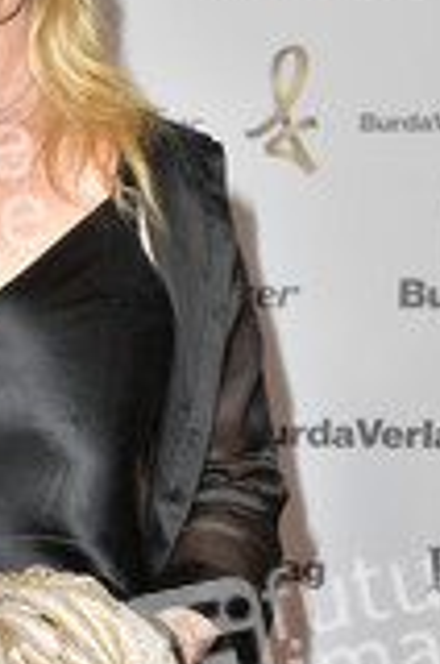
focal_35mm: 105
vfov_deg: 19.4
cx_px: -46
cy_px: 432
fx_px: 1933
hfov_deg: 12.7
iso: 640
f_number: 6.3
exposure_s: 1/200
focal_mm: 42
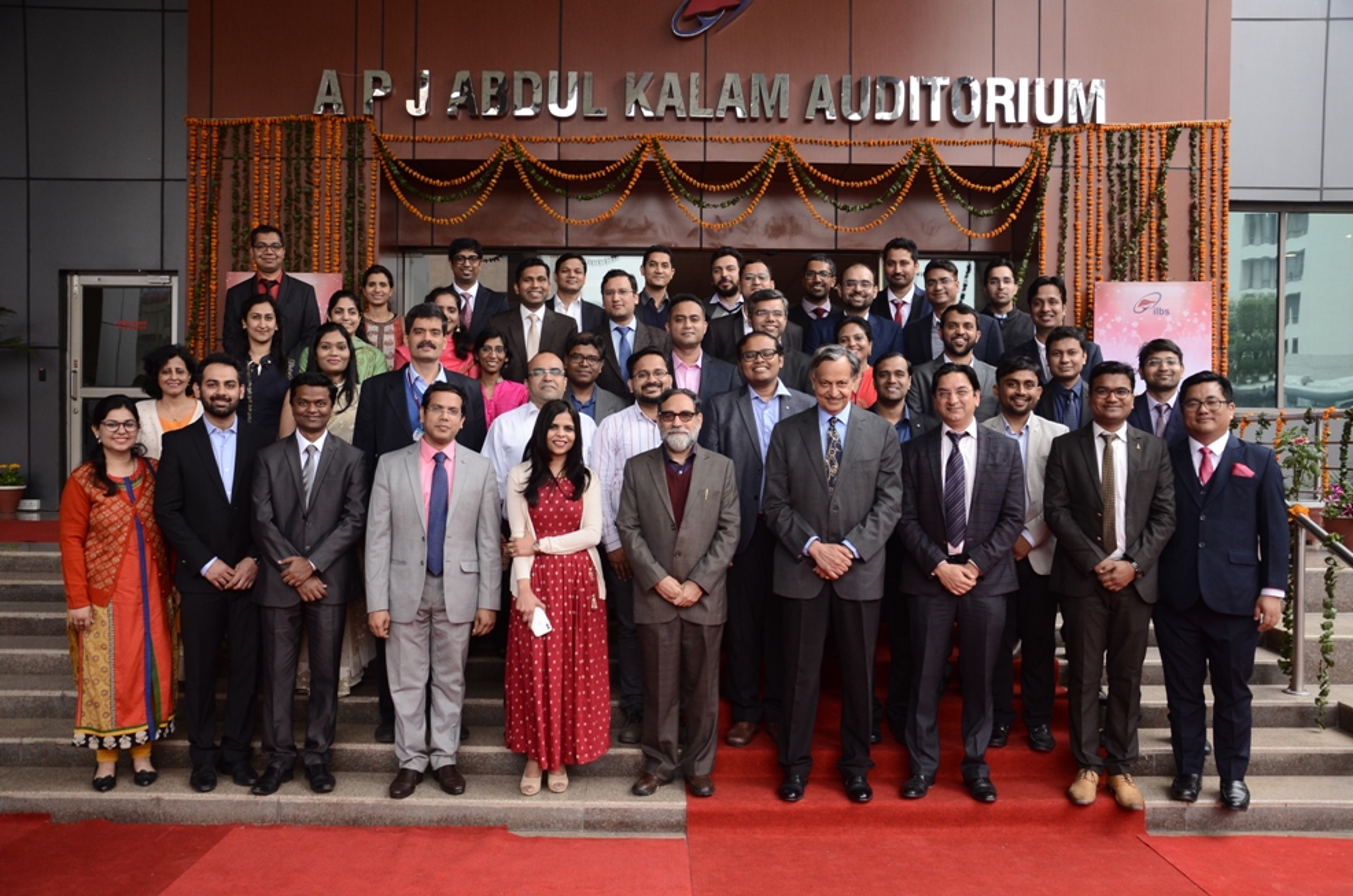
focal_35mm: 32
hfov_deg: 59.6
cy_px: 448
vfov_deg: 41.5
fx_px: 1181
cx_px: 676
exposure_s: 1/250
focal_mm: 21
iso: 500
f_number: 4
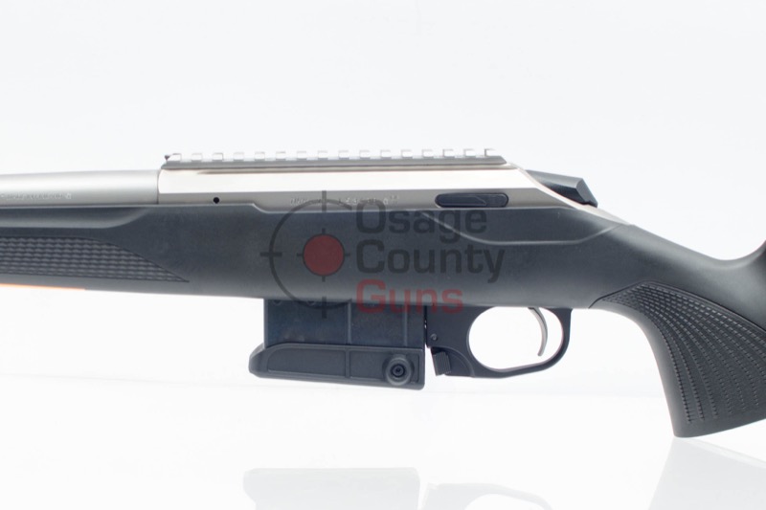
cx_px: 383
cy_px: 255
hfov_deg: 37.9
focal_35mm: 52
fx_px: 1117
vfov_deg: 25.7
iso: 100
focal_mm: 35
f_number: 4.5
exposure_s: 1/160
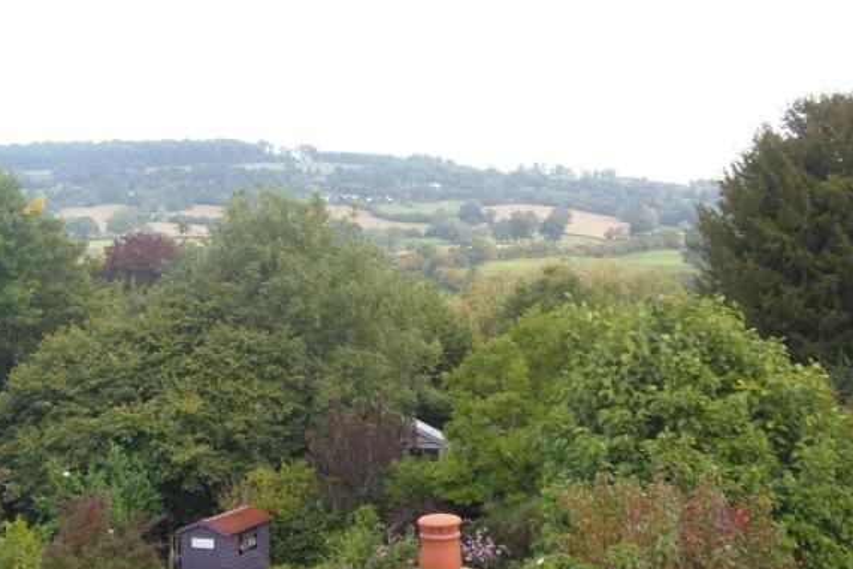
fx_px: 1232
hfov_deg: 38.2
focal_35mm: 52
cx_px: 429
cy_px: 286
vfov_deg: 26.0
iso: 64
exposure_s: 1/100
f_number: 3.8
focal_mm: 9.1
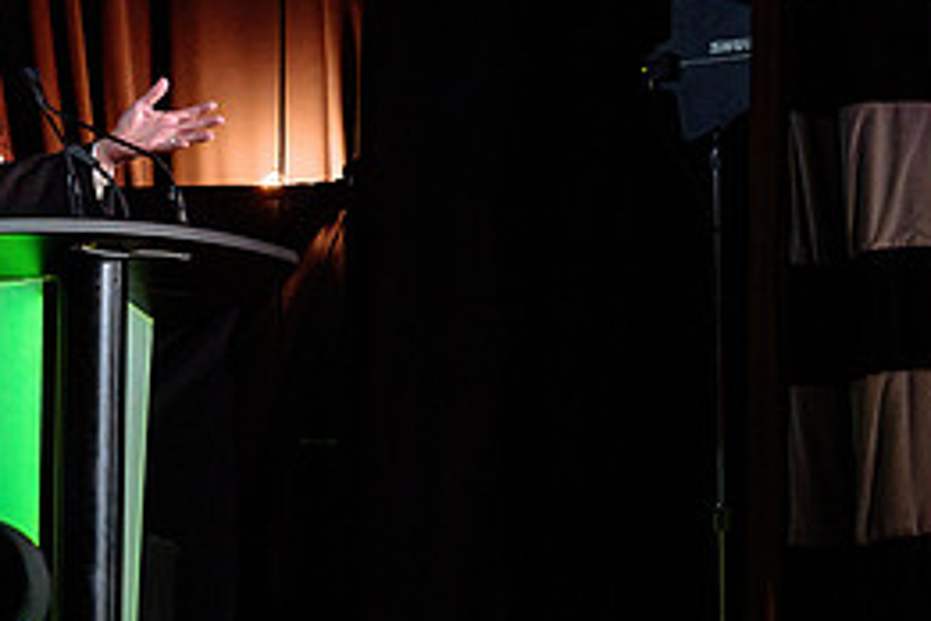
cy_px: 46
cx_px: -417
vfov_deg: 6.4
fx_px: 5508
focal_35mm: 213
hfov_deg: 9.4
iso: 2000
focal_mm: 70
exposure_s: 1/100
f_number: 3.5
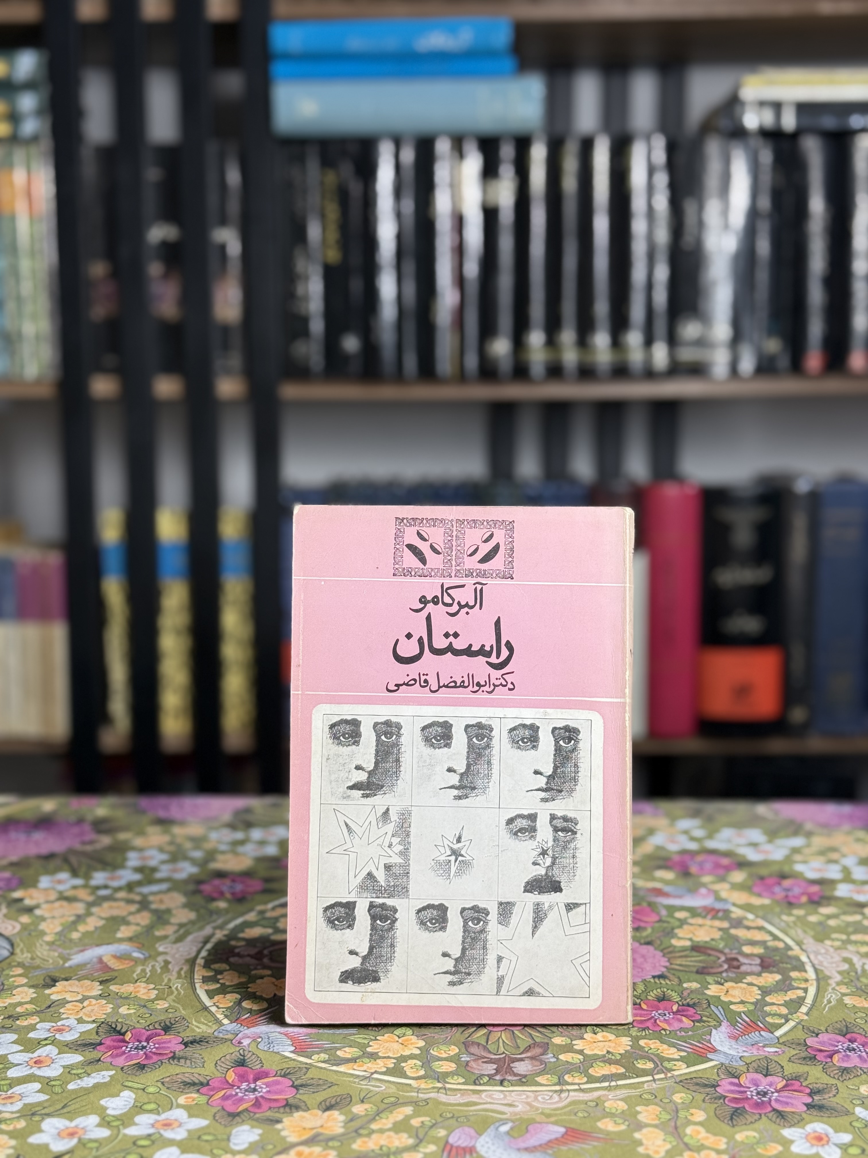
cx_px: 434
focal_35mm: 48
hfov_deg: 30.3
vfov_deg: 39.7
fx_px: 1605
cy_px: 579
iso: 64
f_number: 1.78
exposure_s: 1/100
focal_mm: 6.76
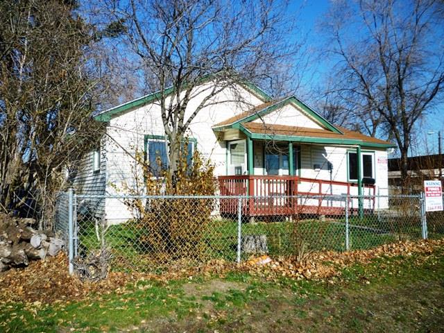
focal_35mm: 29
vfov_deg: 48.2
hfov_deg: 61.7
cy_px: 166
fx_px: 372
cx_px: 222
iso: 80
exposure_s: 1/640
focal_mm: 5.2
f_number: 4
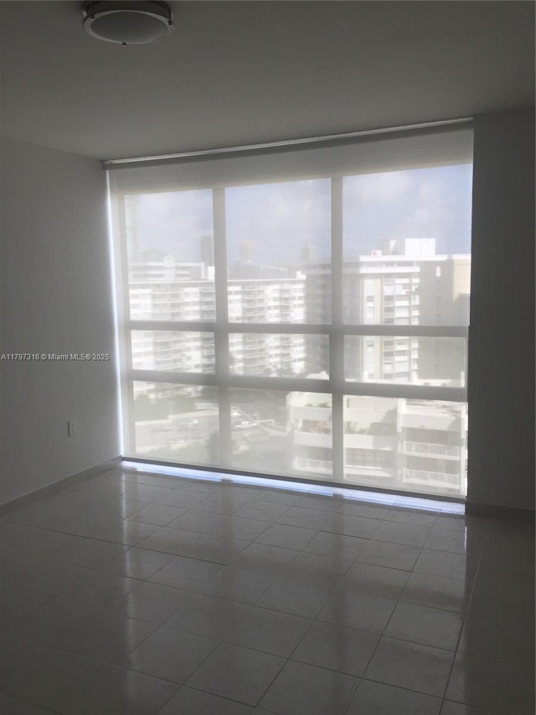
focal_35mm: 29
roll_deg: +1.5
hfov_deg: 48.2
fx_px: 599
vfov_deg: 61.7
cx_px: 268
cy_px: 358
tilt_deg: -5.2
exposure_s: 1/175
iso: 32
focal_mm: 4.15
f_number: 2.2
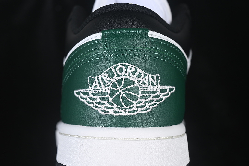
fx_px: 519
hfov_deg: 27.0
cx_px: 124
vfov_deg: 18.2
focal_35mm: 75
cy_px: 83
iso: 160
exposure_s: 1/60
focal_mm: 50
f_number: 7.1
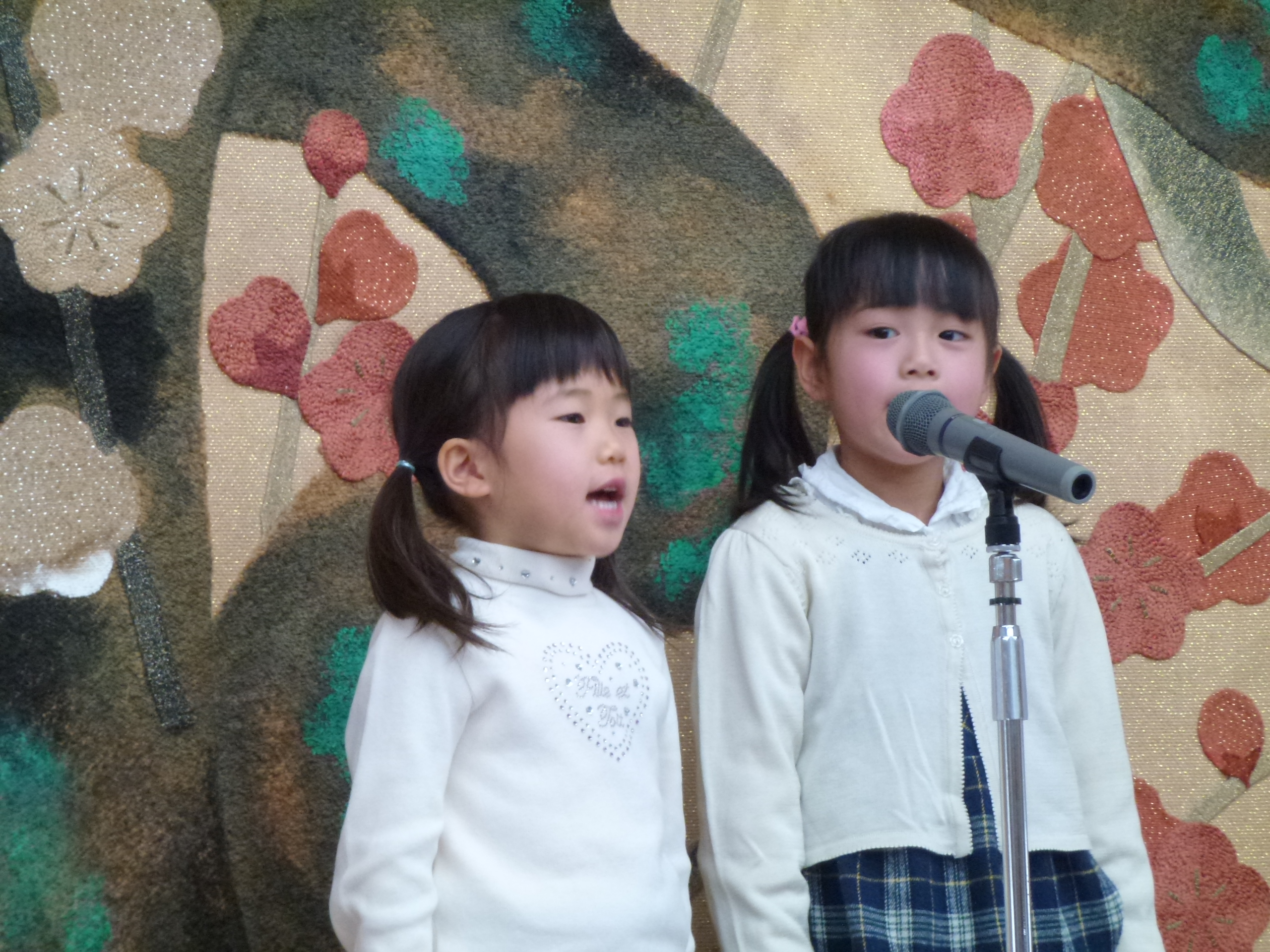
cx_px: 635
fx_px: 9135
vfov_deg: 6.0
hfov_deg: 8.0
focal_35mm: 249
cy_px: 476
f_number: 5.6
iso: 400
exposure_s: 1/25
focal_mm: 44.5
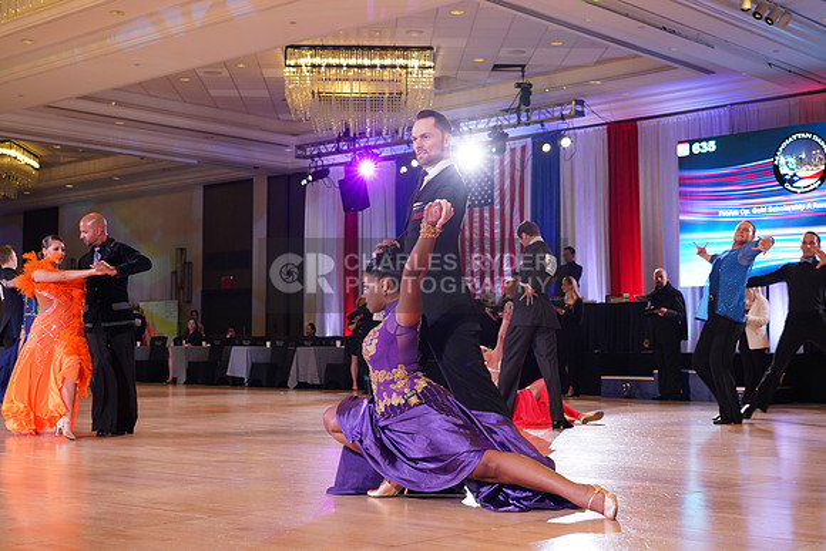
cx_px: 413
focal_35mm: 49
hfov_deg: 40.3
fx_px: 1124
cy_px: 276
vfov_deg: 27.5
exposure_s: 1/160
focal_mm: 49
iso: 1600
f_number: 5
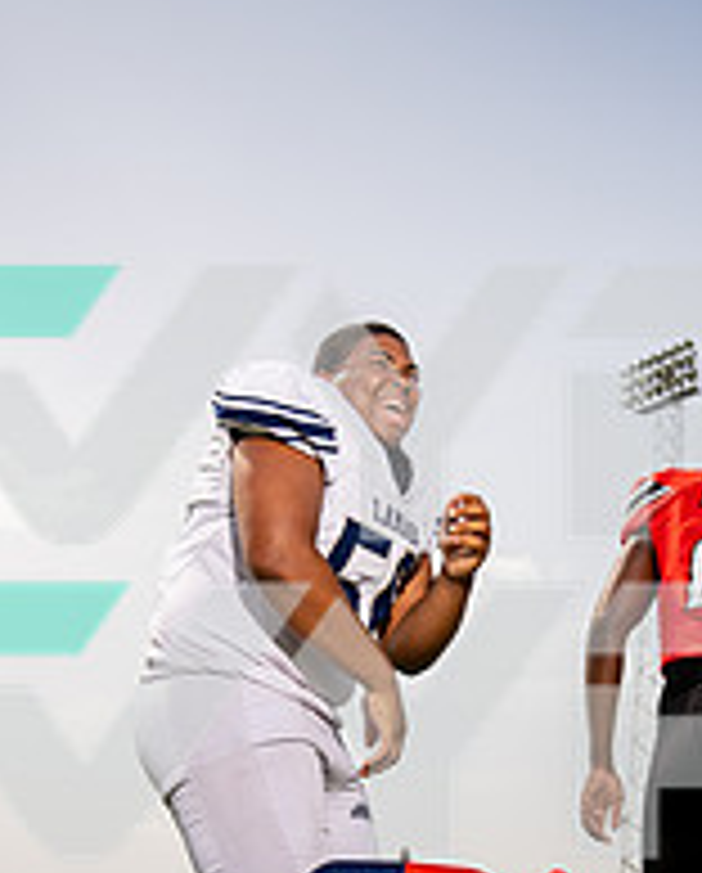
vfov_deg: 29.2
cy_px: 724
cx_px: 522
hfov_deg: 24.0
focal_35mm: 63
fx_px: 1631
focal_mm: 29
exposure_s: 1/1250
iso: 100
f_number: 4.5
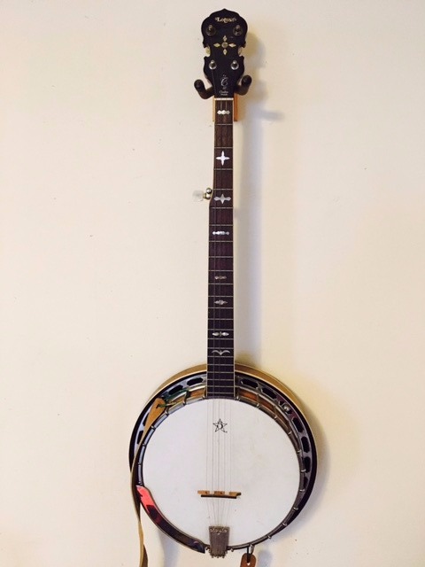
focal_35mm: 29
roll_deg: -1.3
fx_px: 475
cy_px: 284
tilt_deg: -8.0
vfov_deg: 61.7
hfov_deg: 48.2
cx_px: 212
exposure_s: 1/15
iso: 200
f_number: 2.2
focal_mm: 4.15
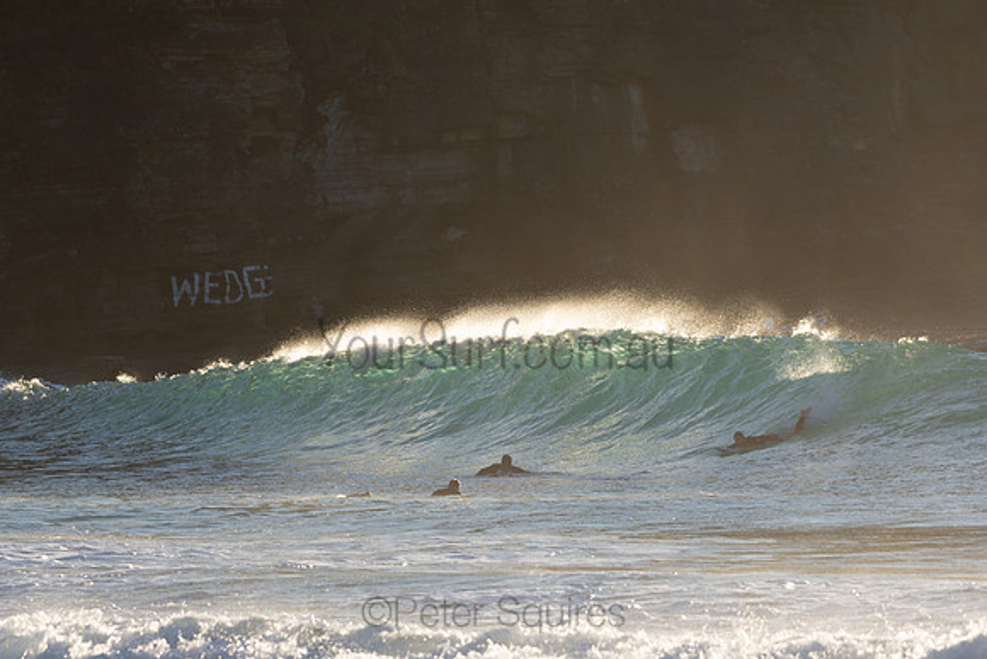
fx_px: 10695
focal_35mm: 390
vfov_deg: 3.5
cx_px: 494
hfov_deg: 5.3
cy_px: 330
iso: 125
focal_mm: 260
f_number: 5.6
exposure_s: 1/640
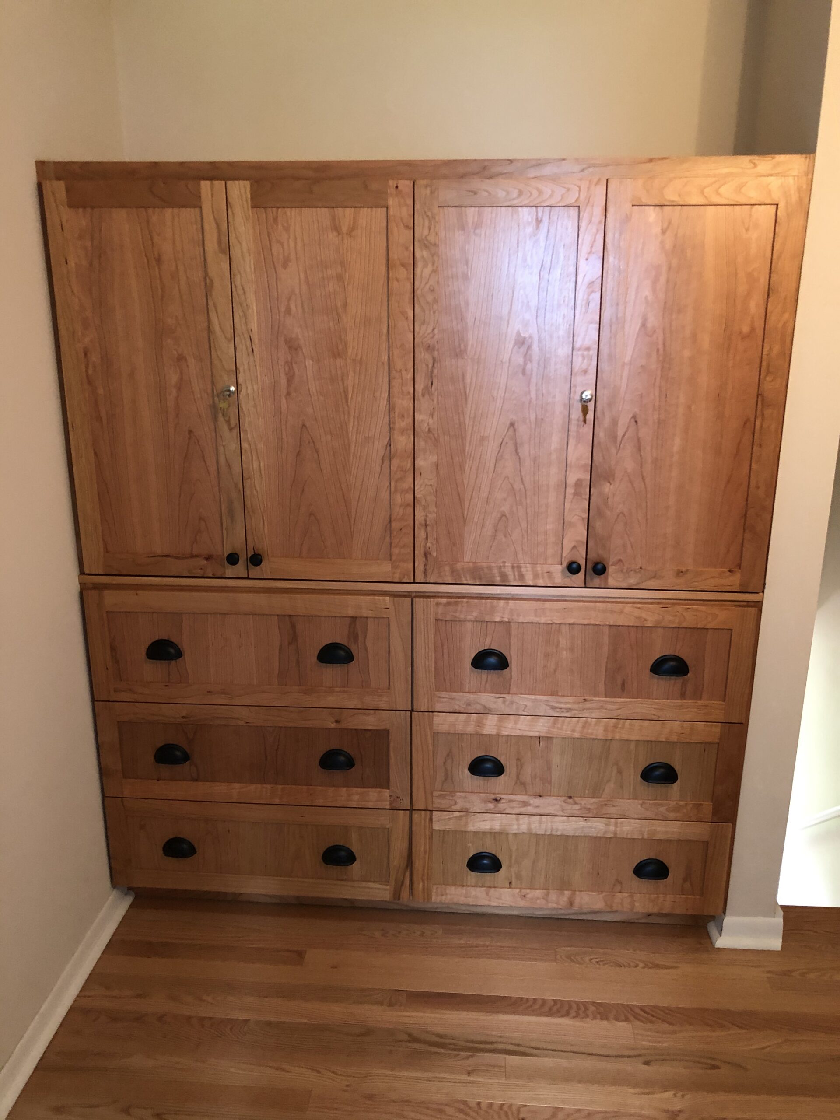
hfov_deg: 49.7
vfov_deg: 63.4
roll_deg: -0.5
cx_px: 420
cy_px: 560
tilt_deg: -17.8
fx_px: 906
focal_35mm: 28
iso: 100
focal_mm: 3.99
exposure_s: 1/15
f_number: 1.8
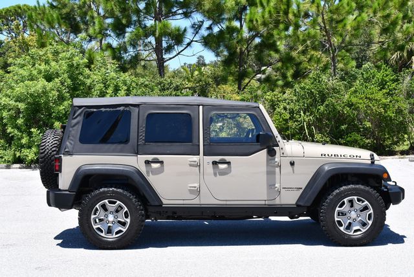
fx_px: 668
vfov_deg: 23.4
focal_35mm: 58
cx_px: 207
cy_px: 138
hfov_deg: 34.5
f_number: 8
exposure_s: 1/250
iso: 180
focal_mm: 29
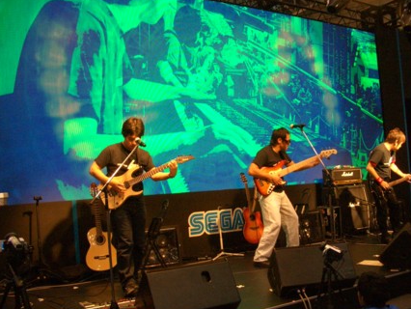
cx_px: 215
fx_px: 440
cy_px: 156
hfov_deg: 50.1
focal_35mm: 37
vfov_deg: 38.7
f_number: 2.6
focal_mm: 5.8
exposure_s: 1/100
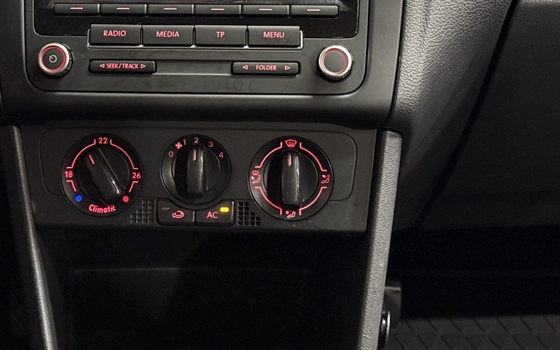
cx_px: 158
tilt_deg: -18.1
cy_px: -12
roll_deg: +1.6
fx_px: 1419
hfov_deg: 22.2
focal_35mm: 93
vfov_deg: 13.8
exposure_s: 1/40
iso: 500
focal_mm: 6.76
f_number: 1.78
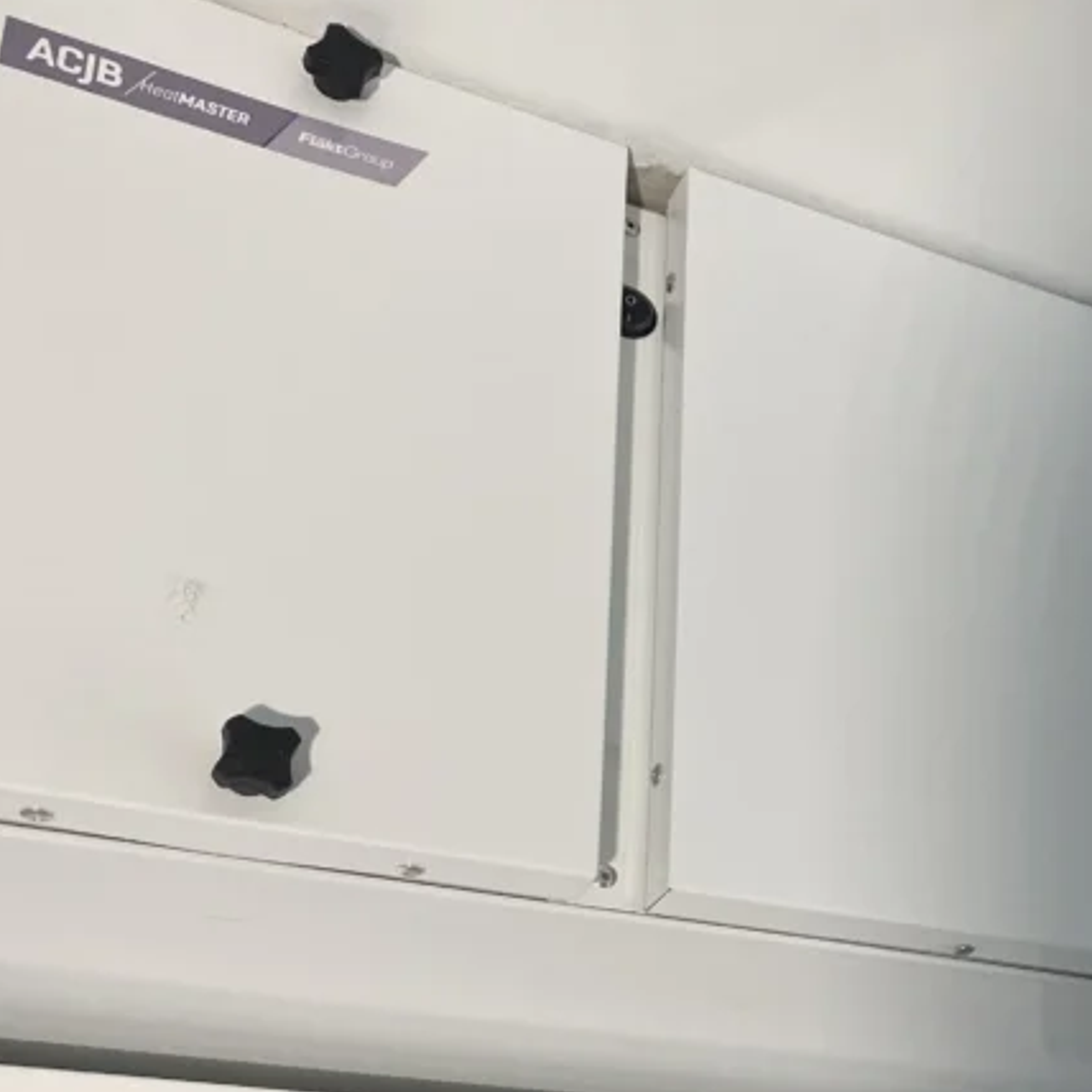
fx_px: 1963
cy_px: 760
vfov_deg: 30.8
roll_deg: +4.8
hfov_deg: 28.9
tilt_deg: +25.6
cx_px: 1125
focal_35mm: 55
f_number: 1.8
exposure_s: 1/100
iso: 80
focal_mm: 4.25
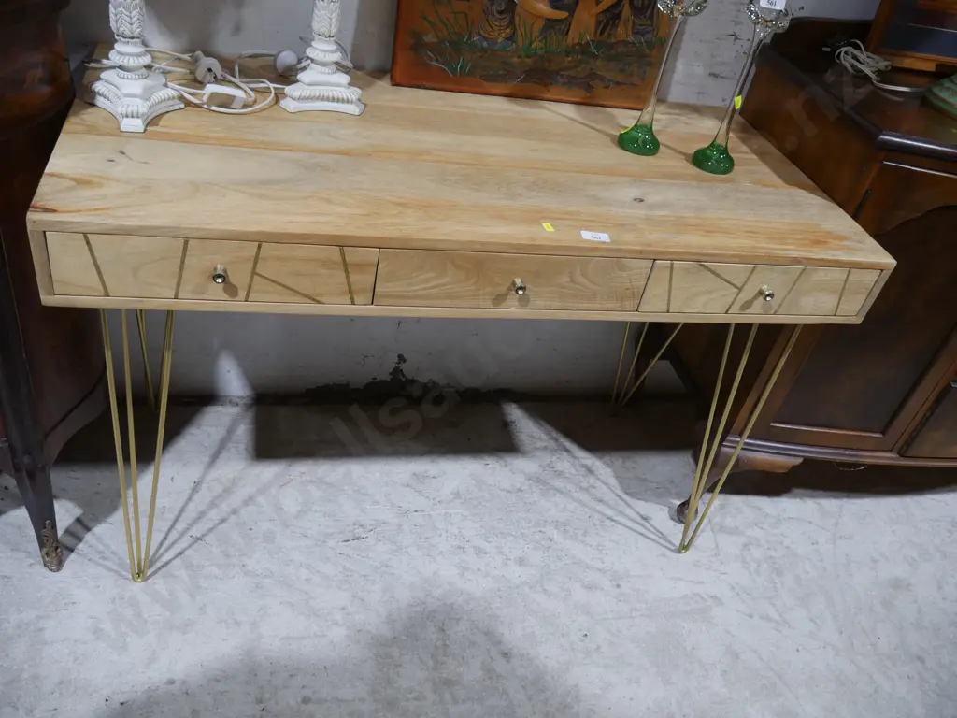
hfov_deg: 63.4
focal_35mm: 28
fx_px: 774
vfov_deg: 49.7
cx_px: 478
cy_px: 359
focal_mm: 14
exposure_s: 1/60
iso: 400
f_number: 4
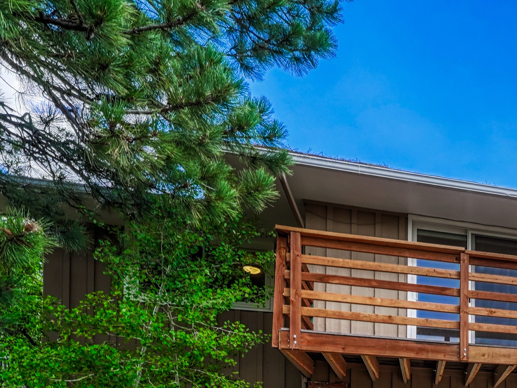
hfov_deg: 38.9
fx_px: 523
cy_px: 388
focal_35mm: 35
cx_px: 618
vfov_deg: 36.5
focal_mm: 14
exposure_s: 1/800
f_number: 8
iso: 400
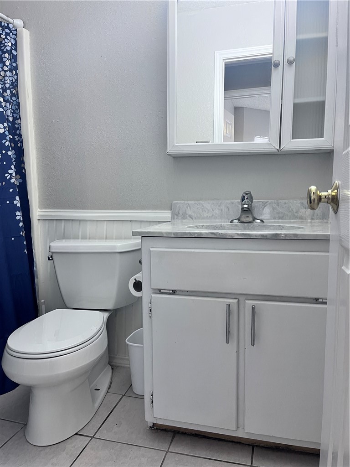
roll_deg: +0.6
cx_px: 175
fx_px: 351
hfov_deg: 53.1
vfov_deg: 67.3
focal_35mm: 26
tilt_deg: -7.1
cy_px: 234
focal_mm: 5.1
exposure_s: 1/60
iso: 100
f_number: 1.6
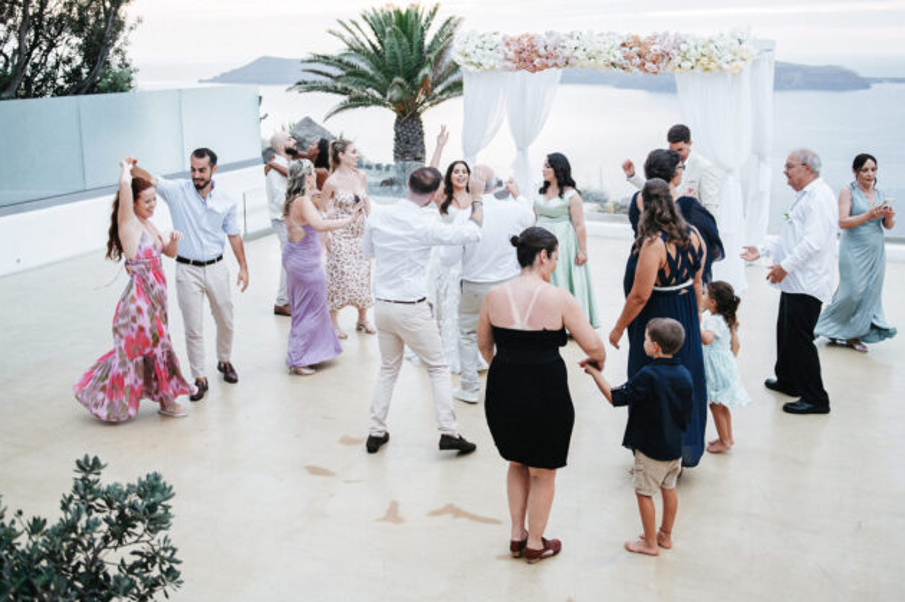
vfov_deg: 34.1
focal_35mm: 39
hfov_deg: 49.6
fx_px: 980
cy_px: 248
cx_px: 438
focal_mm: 32
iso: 2000
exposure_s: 1/250
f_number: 2.8
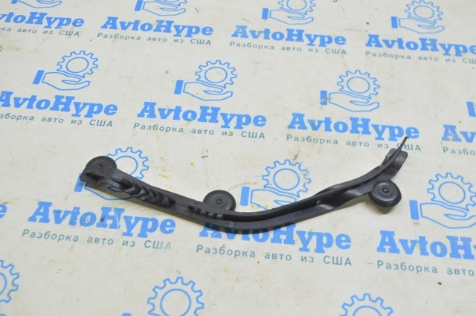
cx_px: 238
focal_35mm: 40
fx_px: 535
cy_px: 158
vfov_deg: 32.9
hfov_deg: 48.0
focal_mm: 27
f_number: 5.6
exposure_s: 1/20
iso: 400
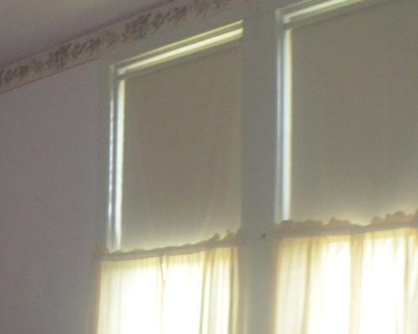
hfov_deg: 16.5
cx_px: -134
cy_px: 389
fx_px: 1360
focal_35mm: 110
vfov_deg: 13.6
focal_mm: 24
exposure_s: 1/60
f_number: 4
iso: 3200
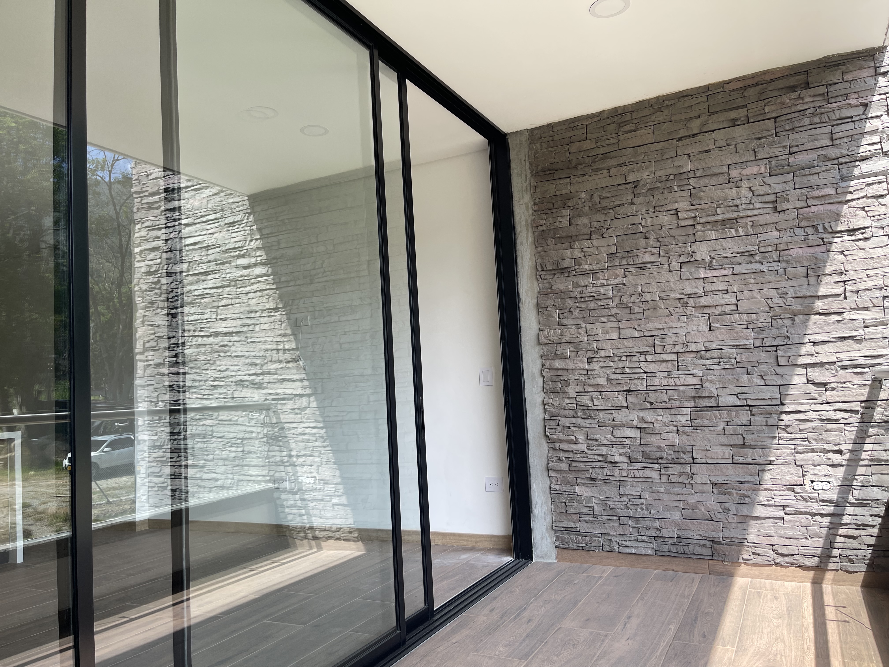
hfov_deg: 69.4
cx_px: 444
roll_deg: +2.7
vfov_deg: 54.9
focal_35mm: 25
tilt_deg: +4.2
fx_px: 642
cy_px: 334
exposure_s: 1/410
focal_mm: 5.1
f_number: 1.6
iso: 32
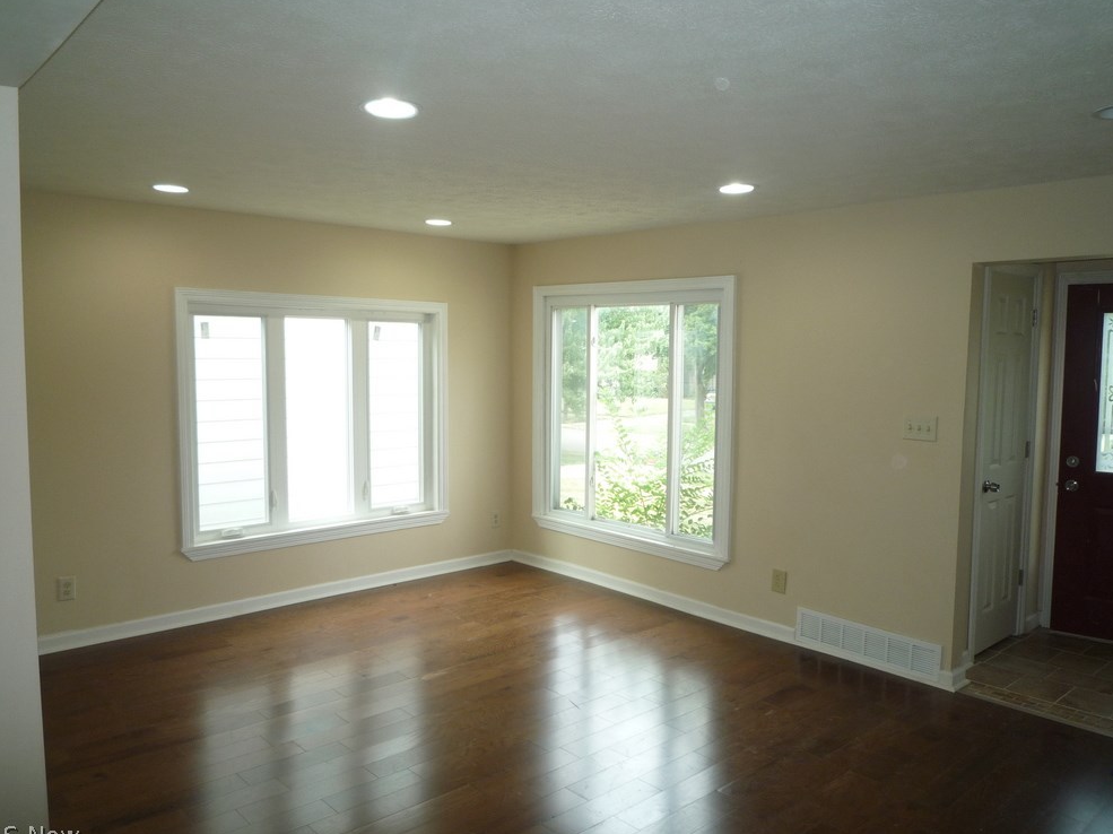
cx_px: 541
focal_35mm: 26
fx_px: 836
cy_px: 420
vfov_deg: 53.0
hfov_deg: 67.3
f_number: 2.8
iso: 125
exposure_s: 1/30
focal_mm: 4.4
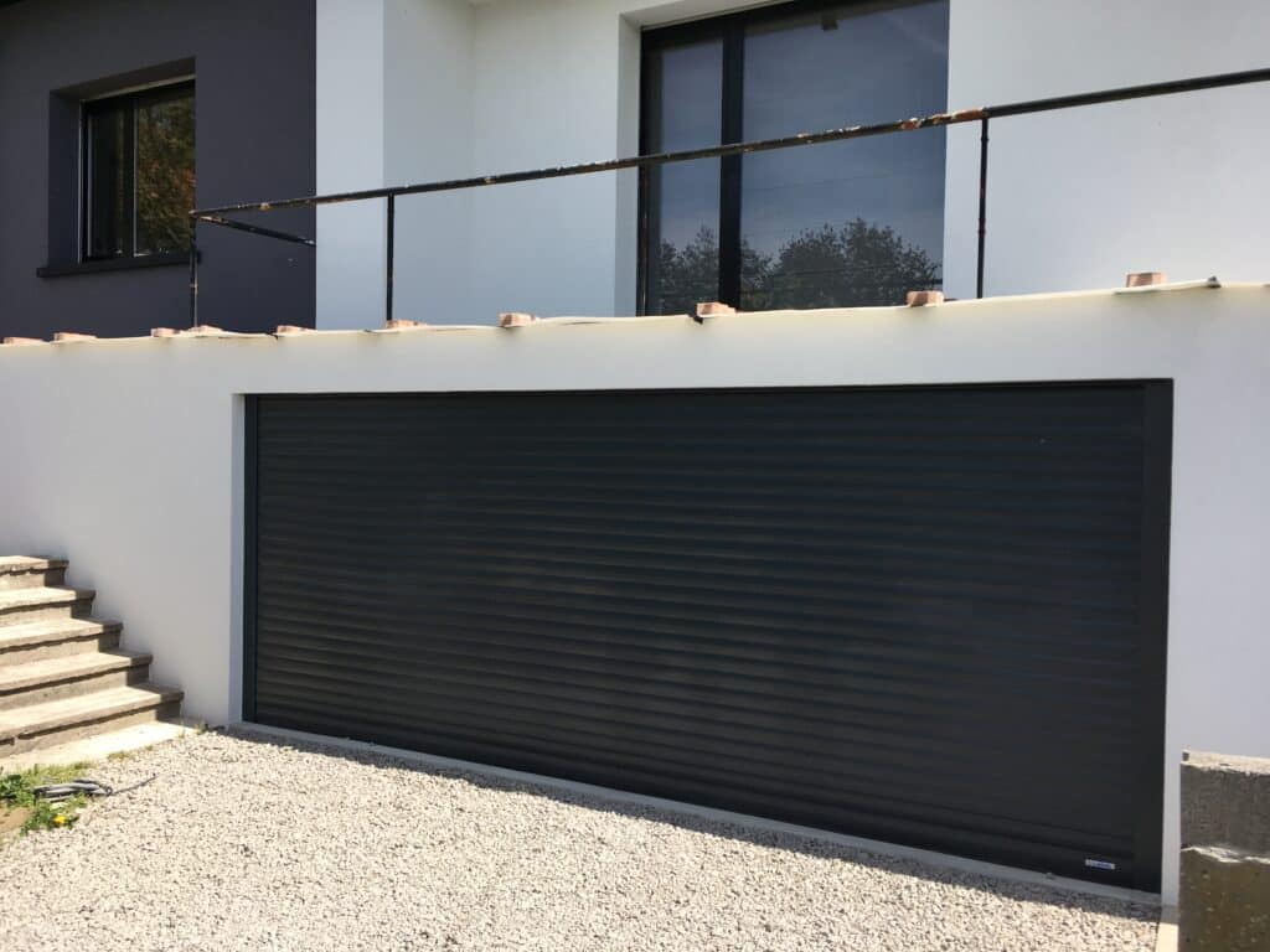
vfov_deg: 48.2
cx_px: 635
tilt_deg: -1.2
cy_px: 476
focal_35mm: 29
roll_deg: -1.2
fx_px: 1064
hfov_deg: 61.7
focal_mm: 4.15
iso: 25
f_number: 2.2
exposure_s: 1/1012
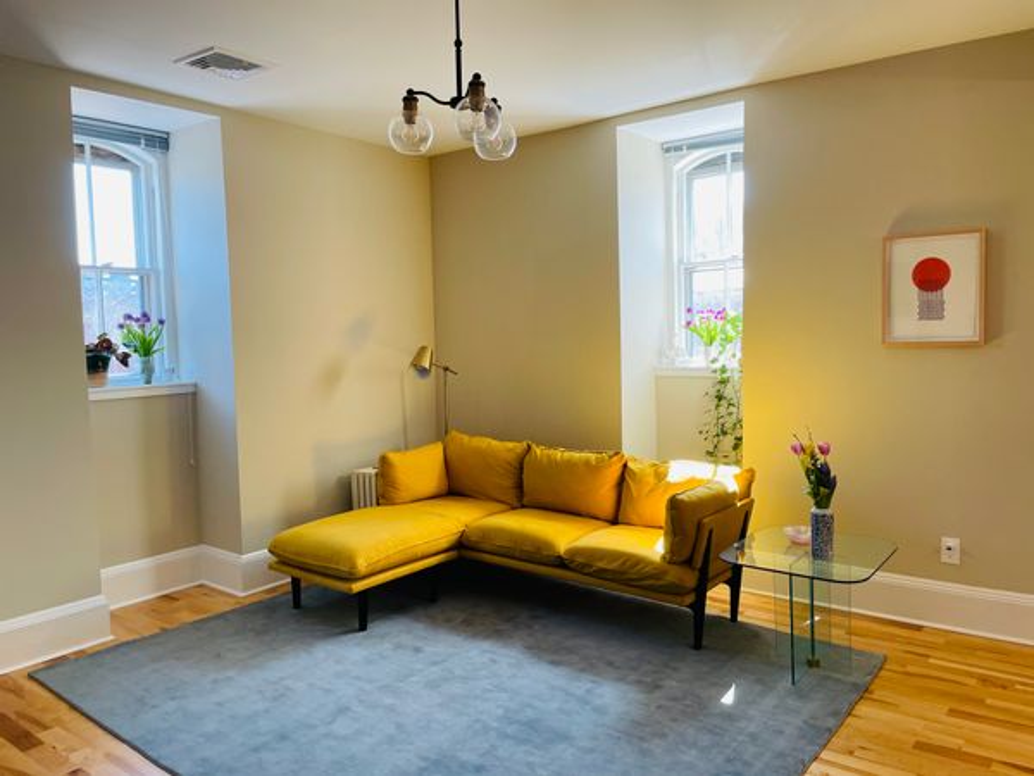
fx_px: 777
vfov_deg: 53.1
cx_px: 517
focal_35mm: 26
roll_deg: +2.0
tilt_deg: -2.9
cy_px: 388
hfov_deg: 67.3
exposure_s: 1/120
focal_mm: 4.2
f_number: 1.6
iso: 80
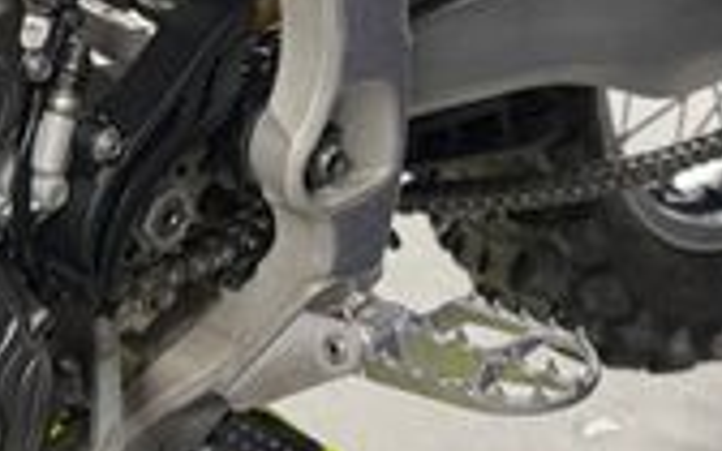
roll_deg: +6.2
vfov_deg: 13.1
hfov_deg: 20.8
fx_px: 1909
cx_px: 21
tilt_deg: -25.5
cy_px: -86
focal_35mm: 97
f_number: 1.78
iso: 250
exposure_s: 1/50
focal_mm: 6.76
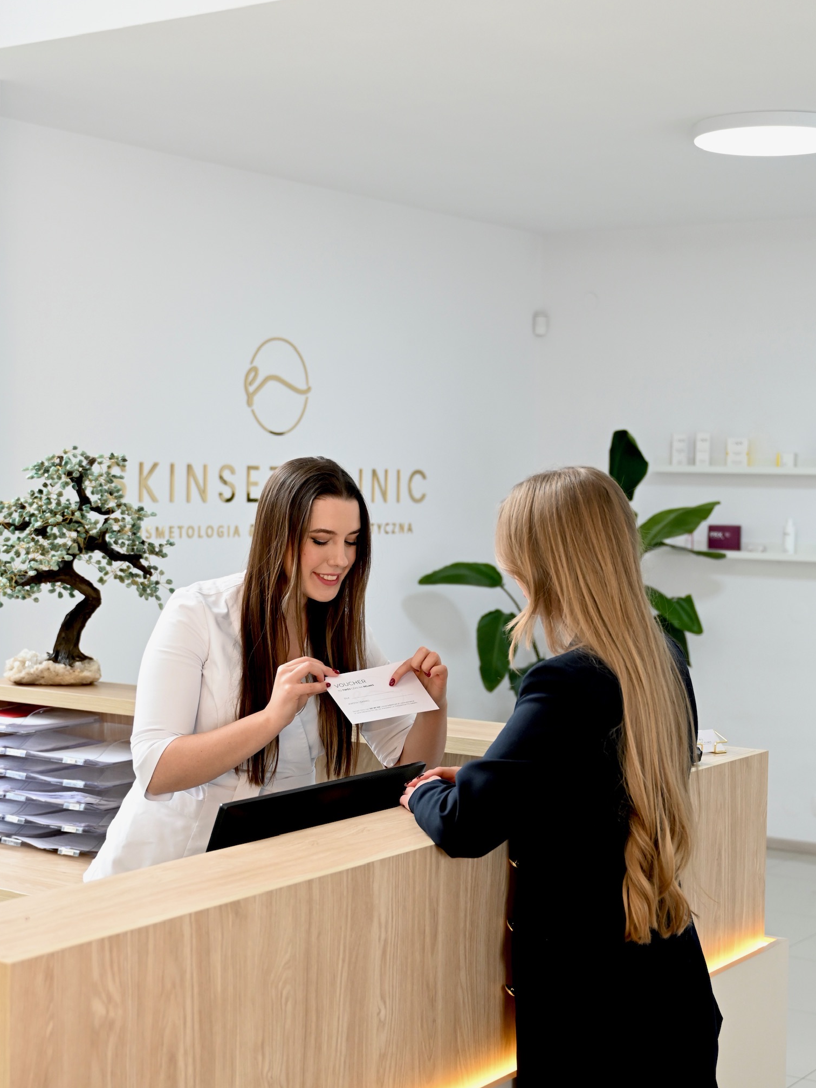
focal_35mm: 57
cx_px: 407
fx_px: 1786
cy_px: 544
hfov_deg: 25.7
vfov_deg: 33.9
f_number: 2.8
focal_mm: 34.5
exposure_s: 1/125
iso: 640
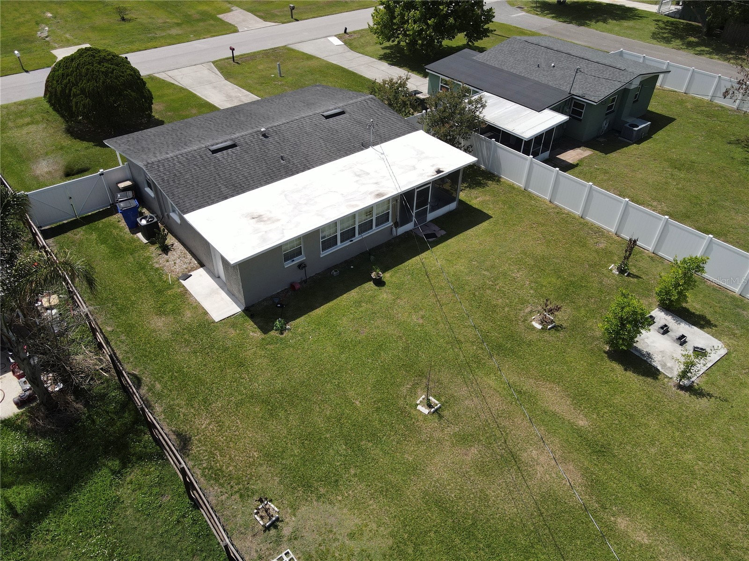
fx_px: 519
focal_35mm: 24
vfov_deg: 56.8
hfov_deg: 71.6
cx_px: 374
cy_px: 280
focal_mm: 4.5
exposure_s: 1/800
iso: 100
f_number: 2.8
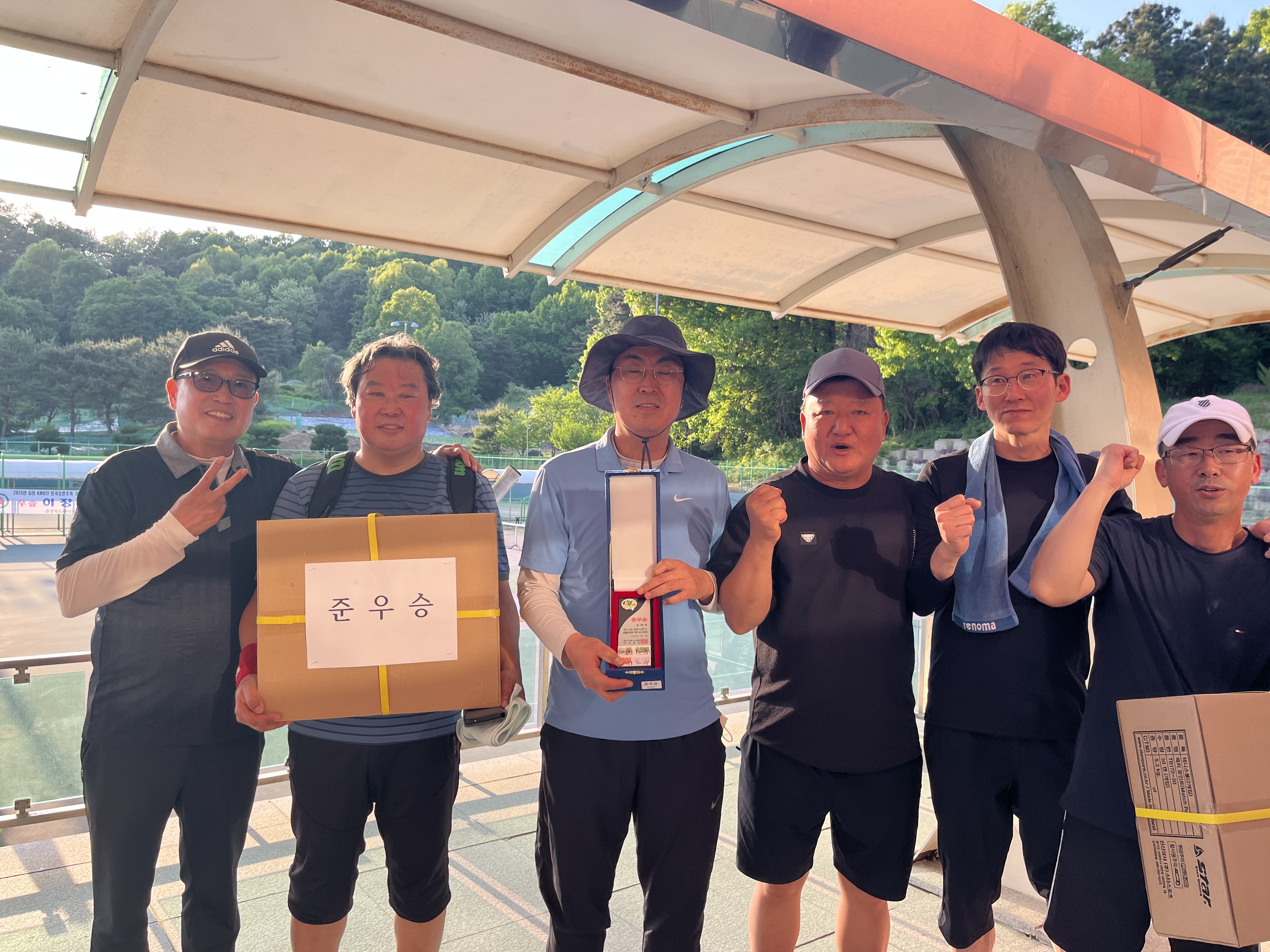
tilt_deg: -2.1
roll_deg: -1.6
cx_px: 635
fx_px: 954
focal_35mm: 26
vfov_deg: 53.1
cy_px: 476
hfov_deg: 67.3
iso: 50
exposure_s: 1/346
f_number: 1.6
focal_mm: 5.1
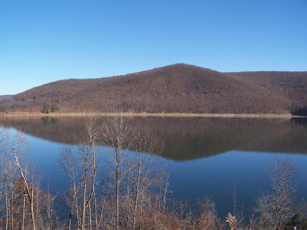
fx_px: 337
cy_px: 115
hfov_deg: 49.0
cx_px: 154
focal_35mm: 38
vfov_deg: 37.7
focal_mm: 6.3
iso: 100
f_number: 4
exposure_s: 1/800
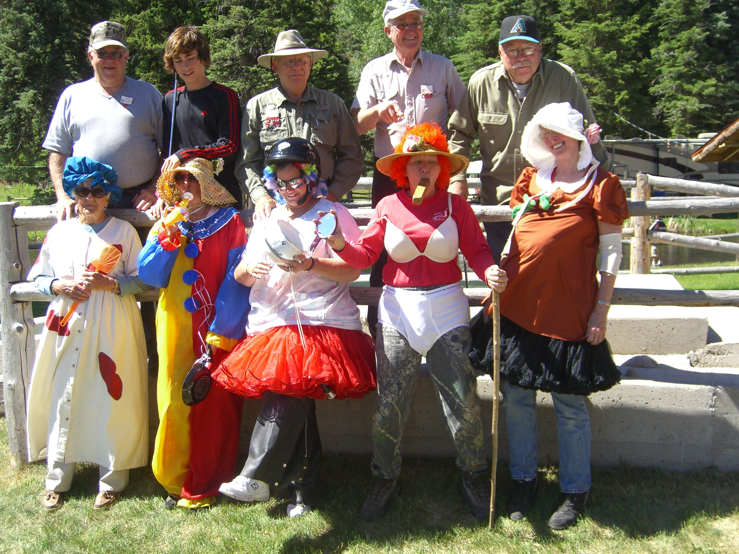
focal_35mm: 46
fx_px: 982
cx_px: 370
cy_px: 277
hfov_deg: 41.2
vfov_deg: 31.5
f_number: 3.1
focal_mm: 9.5
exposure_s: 1/1000
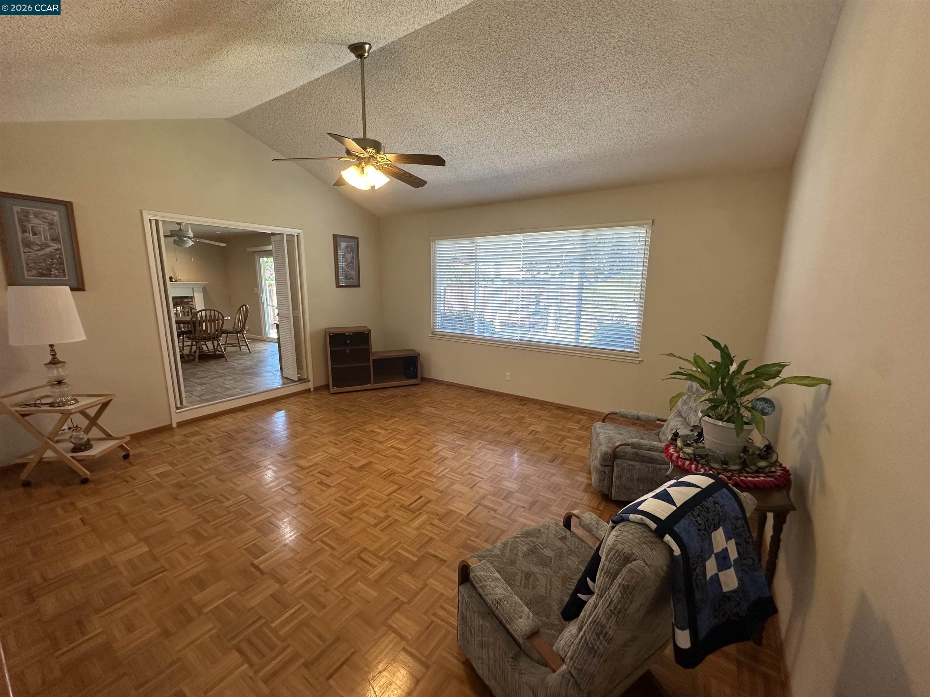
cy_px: 348
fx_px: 376
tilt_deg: -10.5
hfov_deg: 102.1
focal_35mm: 14
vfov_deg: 85.7
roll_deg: -0.1
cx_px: 465
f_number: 2.2
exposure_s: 1/120
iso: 200
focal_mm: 2.22
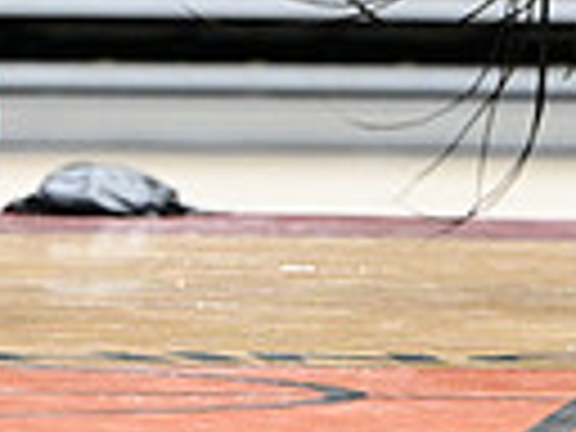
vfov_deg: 2.6
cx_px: 216
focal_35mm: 564
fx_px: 9385
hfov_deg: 3.5
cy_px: -324
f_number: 3.2
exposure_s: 1/1000
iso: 6400
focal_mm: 130
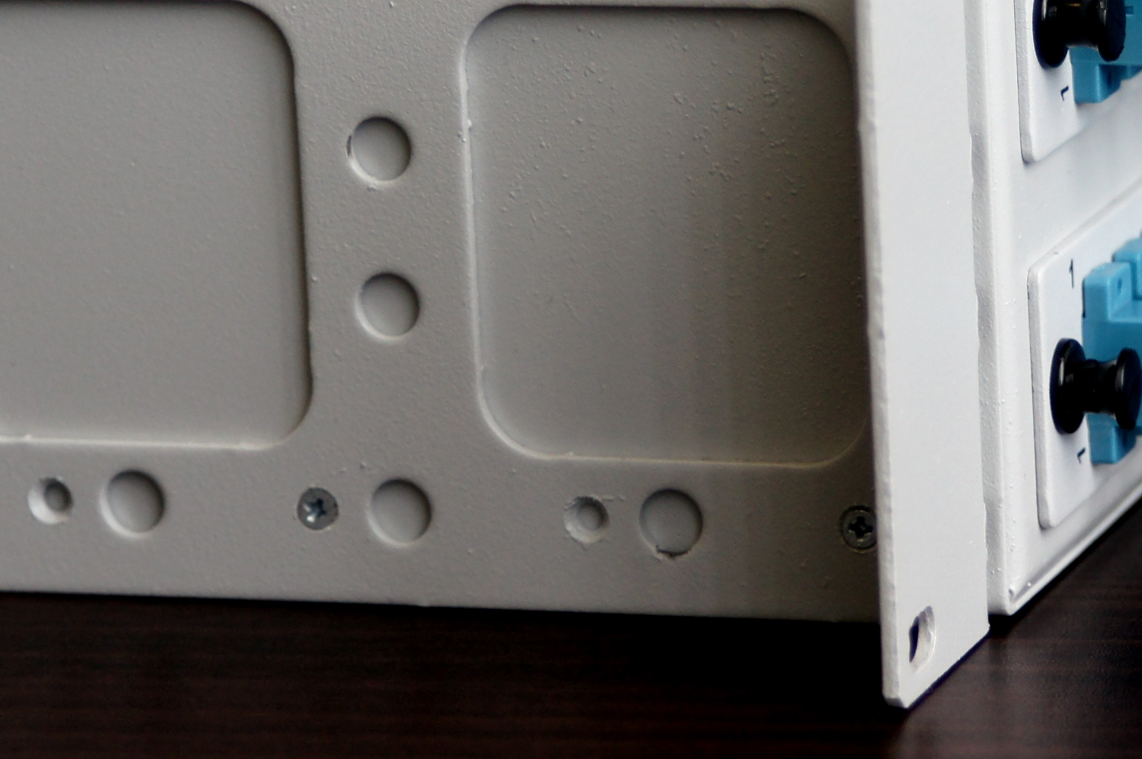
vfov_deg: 6.1
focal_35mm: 225
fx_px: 7130
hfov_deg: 9.1
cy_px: 94
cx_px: 1033
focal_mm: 75
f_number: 4.5
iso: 500
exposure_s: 1/125
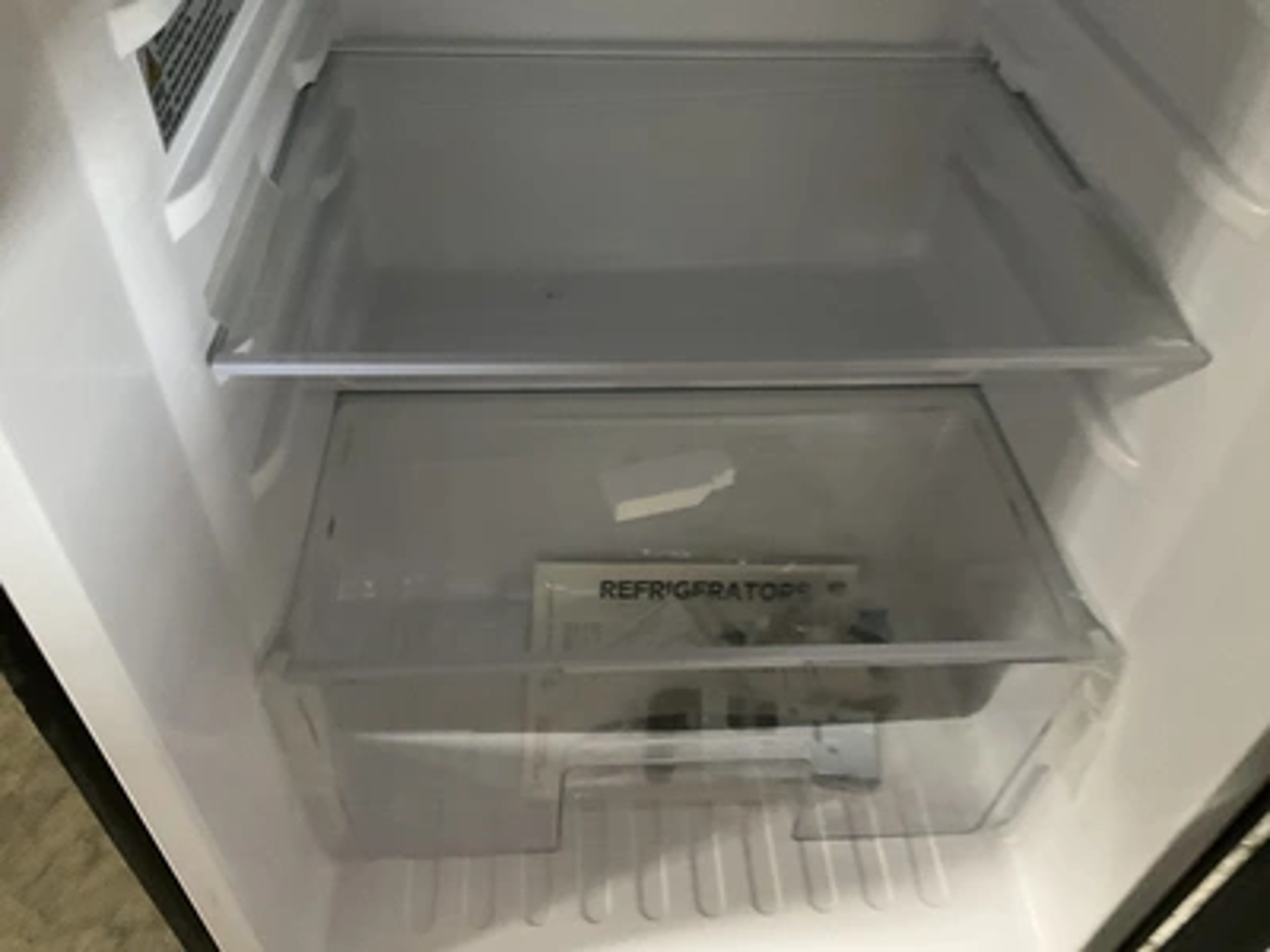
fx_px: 1064
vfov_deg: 48.2
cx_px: 635
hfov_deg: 61.7
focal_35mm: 29
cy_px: 476
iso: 400
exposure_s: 1/30
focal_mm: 3
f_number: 1.8
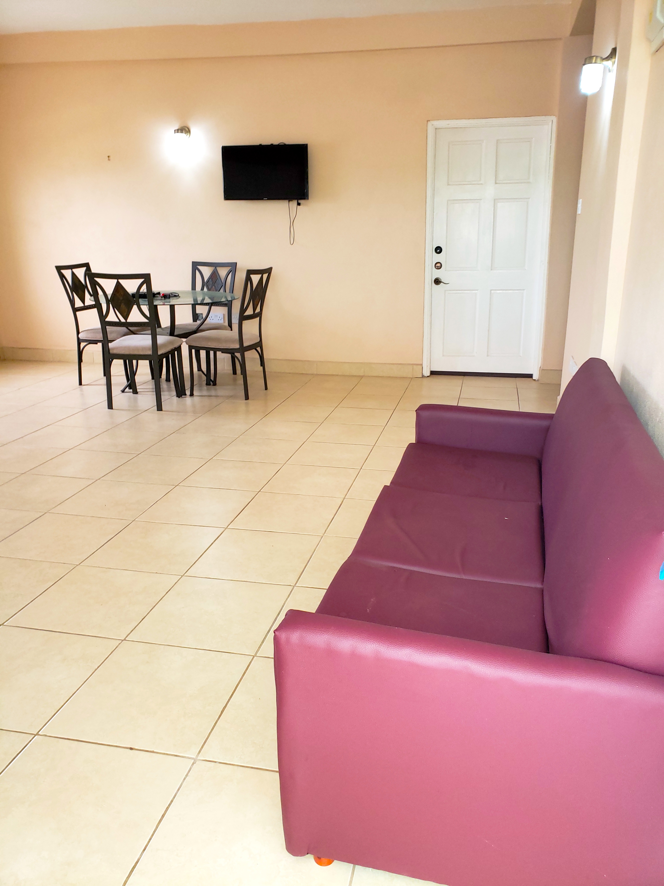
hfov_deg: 53.1
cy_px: 443
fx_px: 665
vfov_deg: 67.3
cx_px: 332
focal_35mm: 26
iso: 125
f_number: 2.4
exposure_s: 1/25
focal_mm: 4.3
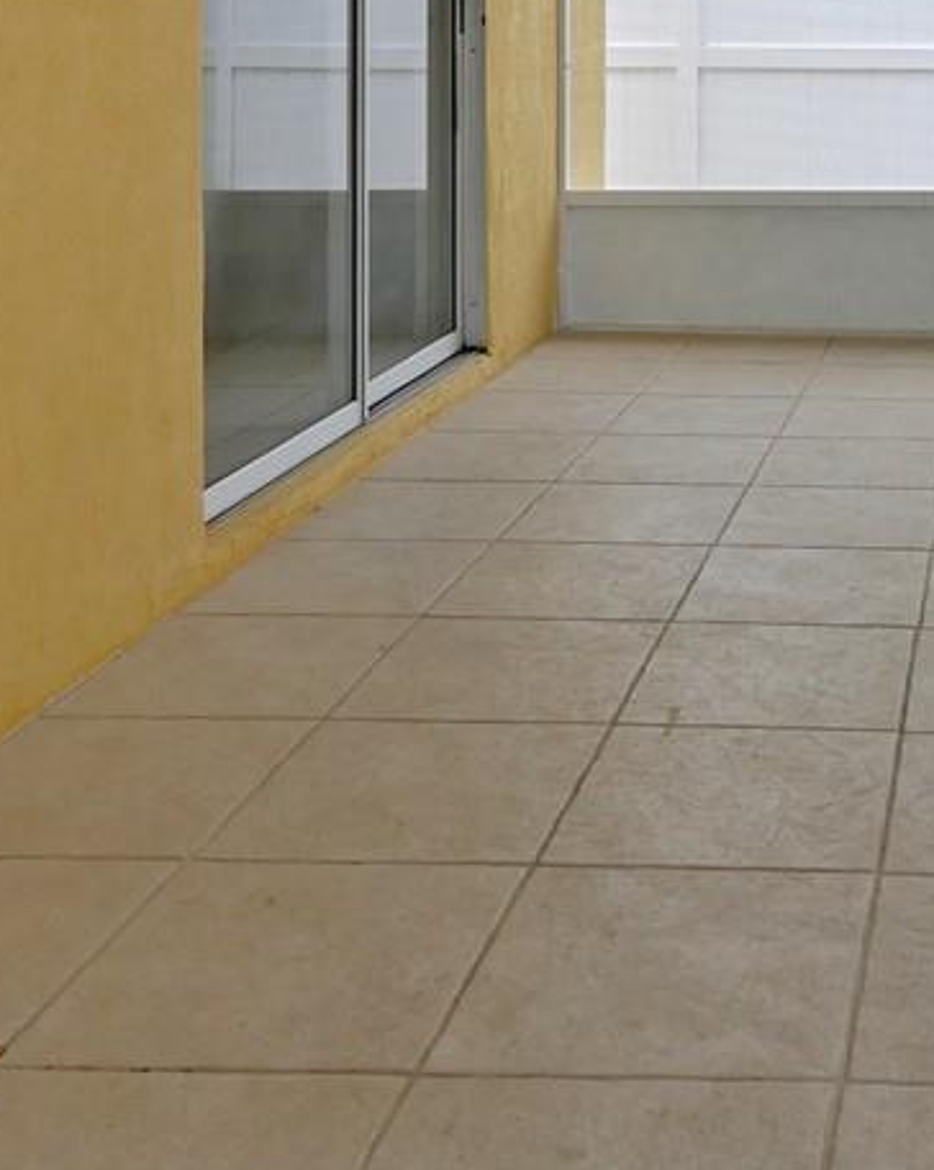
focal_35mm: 48
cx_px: 1070
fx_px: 1661
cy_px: -98
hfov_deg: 28.1
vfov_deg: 34.0
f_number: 4.5
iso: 200
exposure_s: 1/125
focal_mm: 7
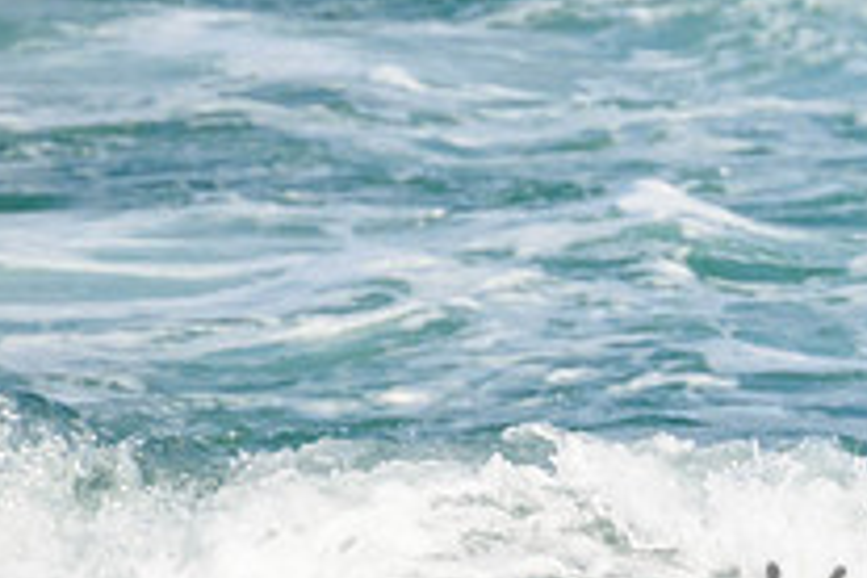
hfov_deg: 0.8
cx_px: 1437
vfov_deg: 0.5
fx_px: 65670
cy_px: 416
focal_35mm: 2727
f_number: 11
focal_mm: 800
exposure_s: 1/2000
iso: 1100
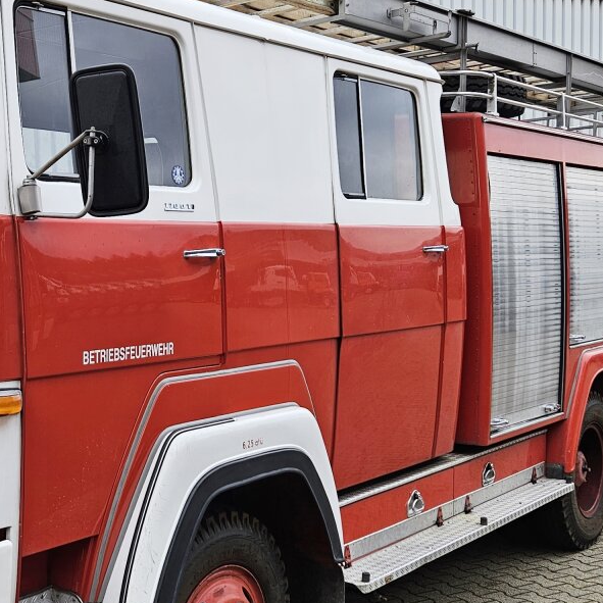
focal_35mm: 55
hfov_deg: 30.5
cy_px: 397
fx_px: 1084
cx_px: 145
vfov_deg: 30.9
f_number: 1.8
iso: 25
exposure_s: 1/136
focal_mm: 5.4
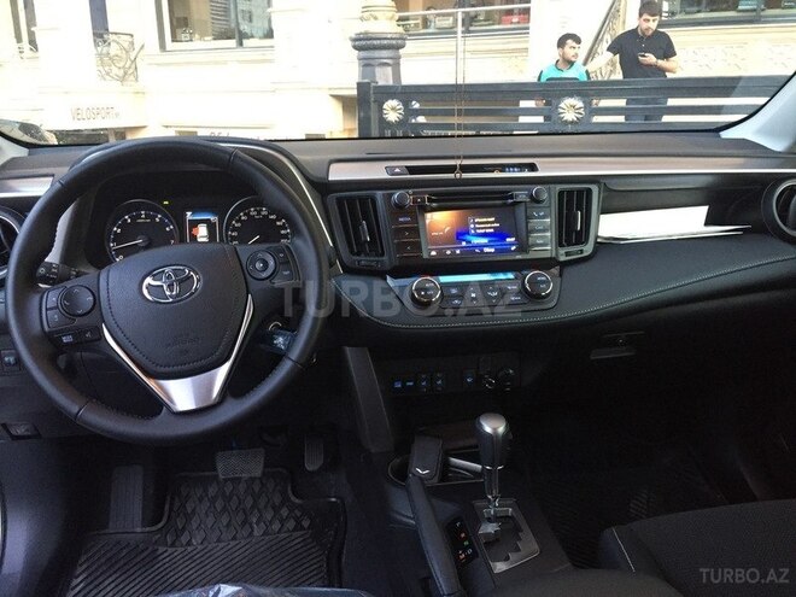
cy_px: 298
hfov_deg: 61.7
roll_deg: +0.0
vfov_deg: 48.2
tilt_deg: -16.4
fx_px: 667
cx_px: 398
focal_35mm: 29
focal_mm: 4.15
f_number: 2.2
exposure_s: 1/33
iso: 250
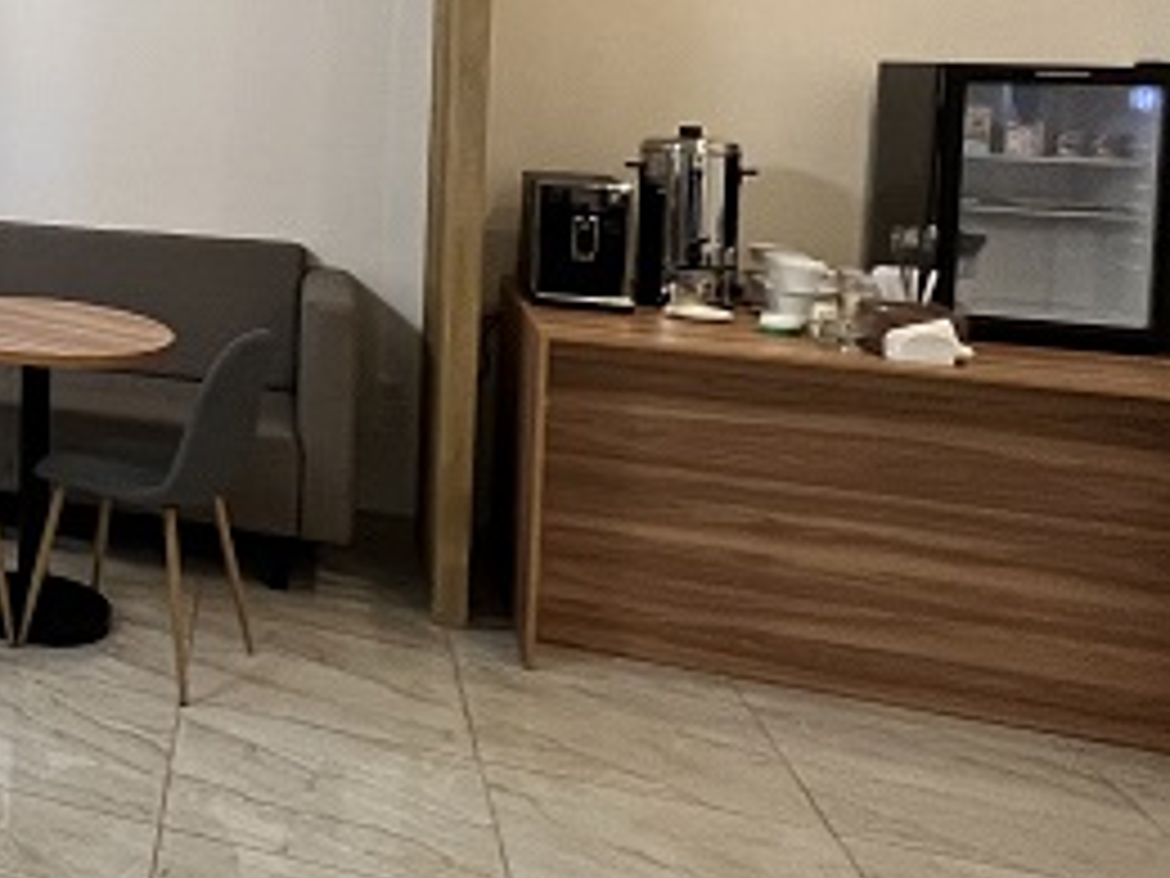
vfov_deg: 34.0
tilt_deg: -2.7
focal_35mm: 40
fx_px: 1352
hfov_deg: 32.5
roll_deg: -1.0
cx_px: -414
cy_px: 90
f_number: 1.8
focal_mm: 1.57
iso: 200
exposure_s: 1/100
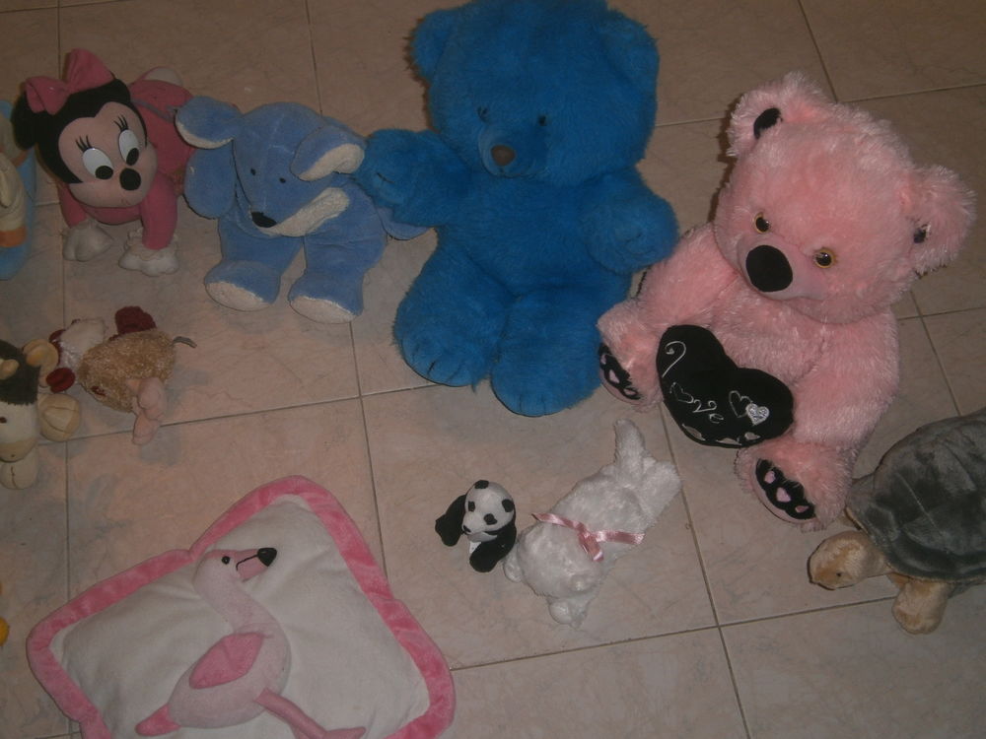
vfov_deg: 30.9
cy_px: 370
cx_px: 493
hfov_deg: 40.4
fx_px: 1339
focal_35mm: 47
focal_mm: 8.3
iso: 80
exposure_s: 1/40
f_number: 3.4
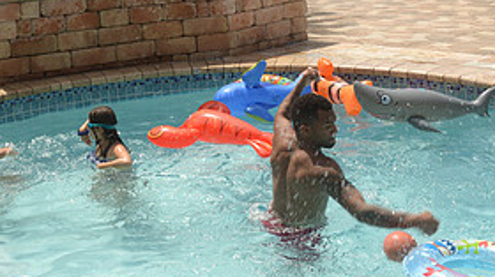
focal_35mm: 63
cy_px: 6
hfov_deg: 32.7
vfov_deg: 18.6
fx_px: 826
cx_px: 120
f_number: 13
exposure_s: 1/160
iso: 140
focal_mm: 29
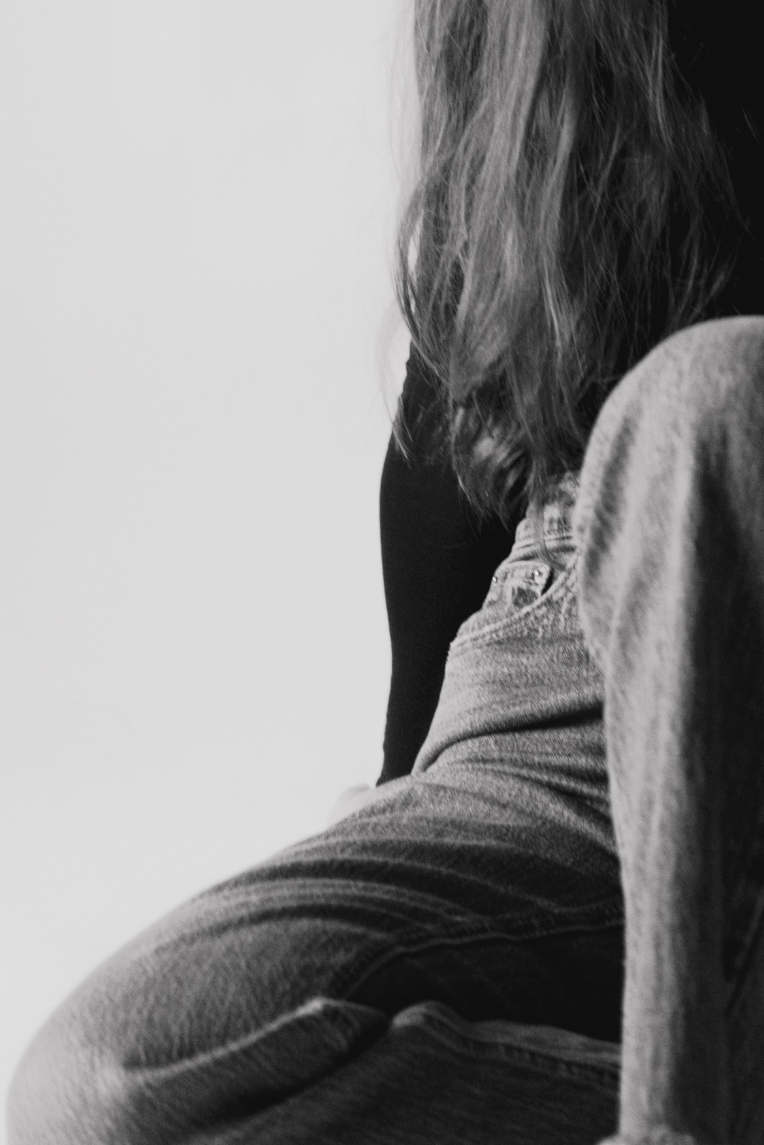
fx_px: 3691
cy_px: 144
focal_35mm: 116
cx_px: 707
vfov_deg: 17.4
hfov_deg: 11.7
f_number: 2
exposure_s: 1/100
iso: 1600
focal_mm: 35
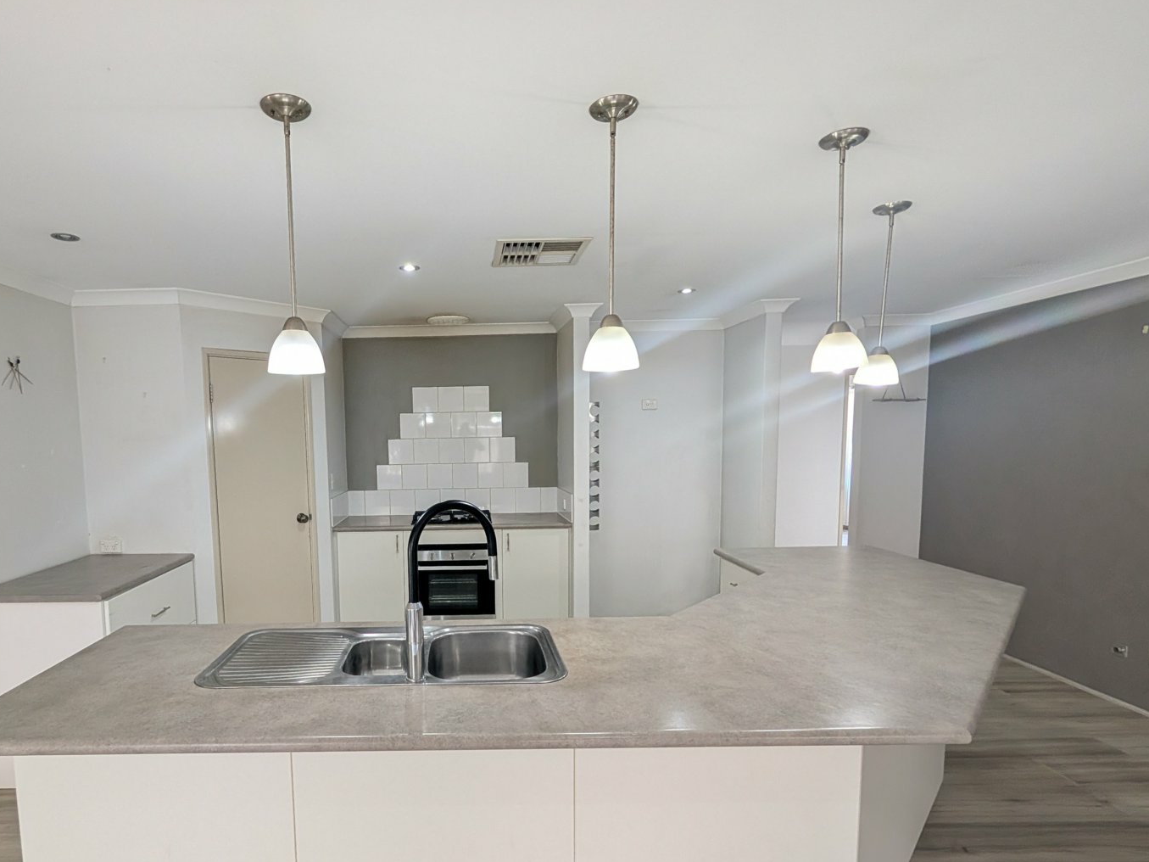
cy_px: 485
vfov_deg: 74.4
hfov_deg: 89.6
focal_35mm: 17
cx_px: 449
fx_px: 564
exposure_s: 1/100
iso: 90
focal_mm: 2.02
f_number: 1.7
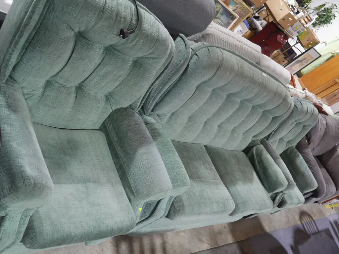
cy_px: 127
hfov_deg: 49.0
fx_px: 372
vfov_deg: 37.7
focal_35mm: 38
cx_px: 170
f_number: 4.1
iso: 800
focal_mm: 19
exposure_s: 1/60
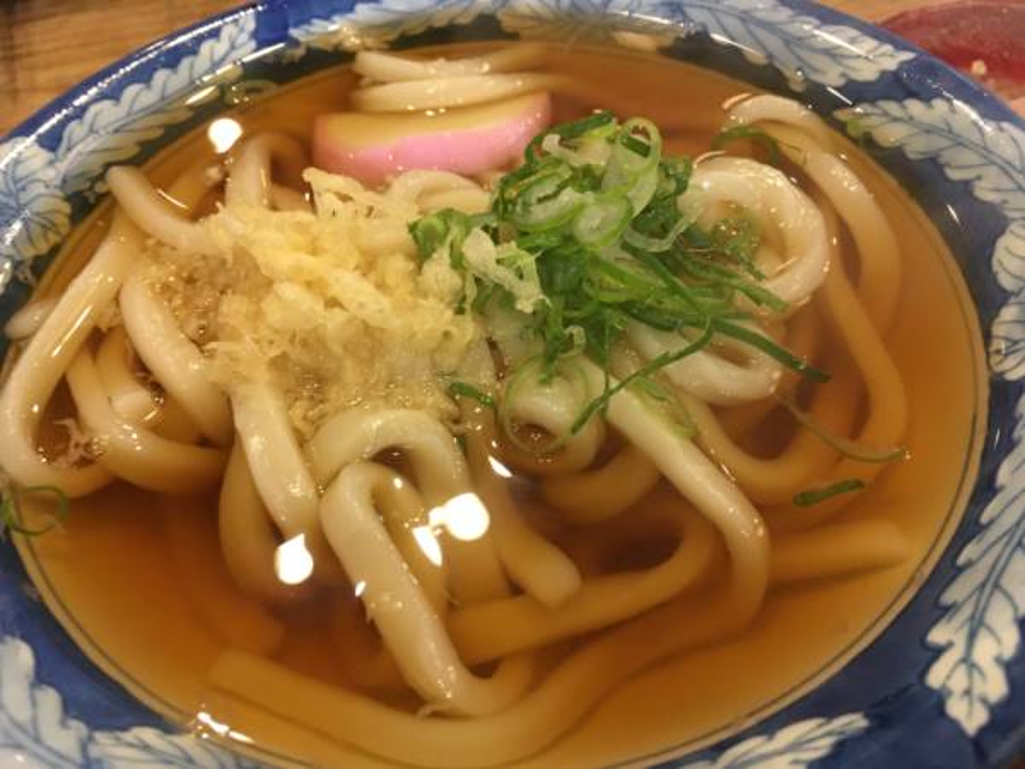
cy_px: 384
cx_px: 512
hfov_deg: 61.7
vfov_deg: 48.2
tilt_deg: -51.1
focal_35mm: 29
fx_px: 859
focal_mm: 4.15
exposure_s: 1/24
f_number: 2.2
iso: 200
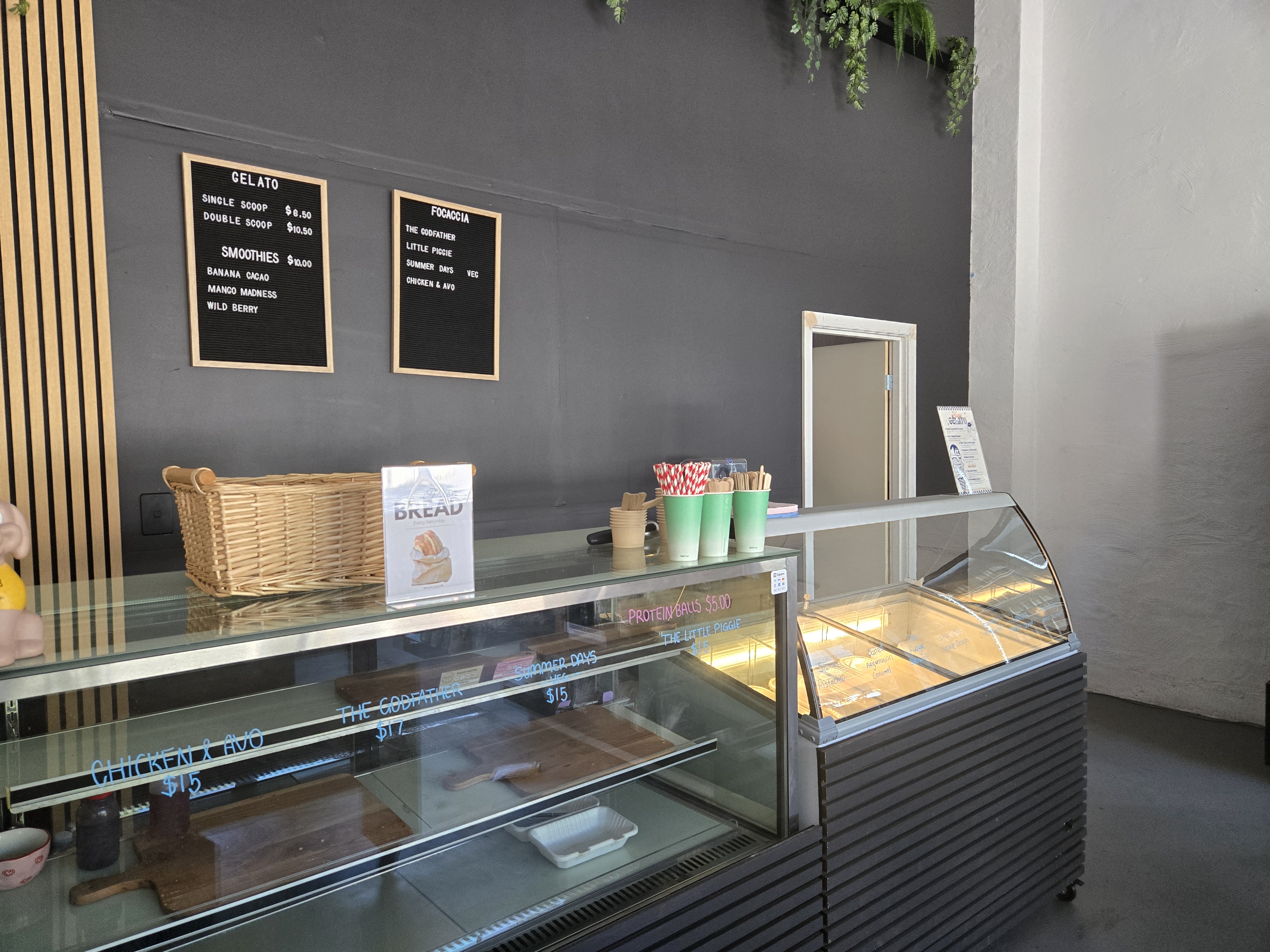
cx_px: 635
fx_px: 844
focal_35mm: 23
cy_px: 476
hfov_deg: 73.9
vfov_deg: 58.9
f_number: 1.8
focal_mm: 5.4
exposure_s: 1/120
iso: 250
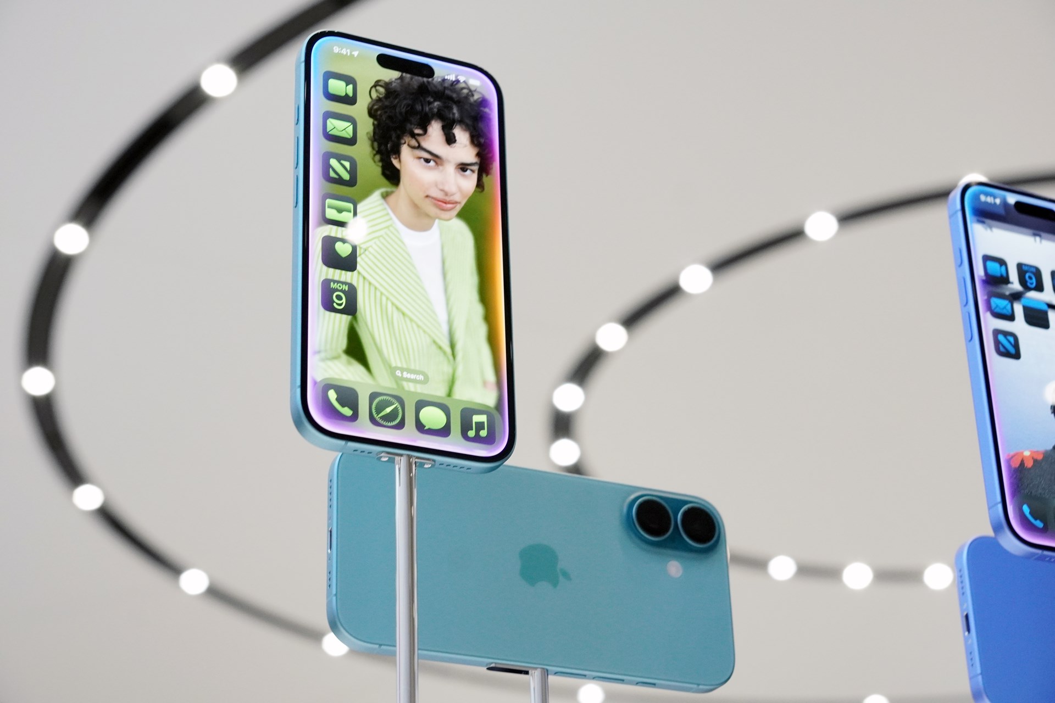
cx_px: 528
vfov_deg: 19.3
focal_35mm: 70
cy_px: 352
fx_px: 2066
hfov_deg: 28.6
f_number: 7.1
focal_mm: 47
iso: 1600
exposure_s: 1/125
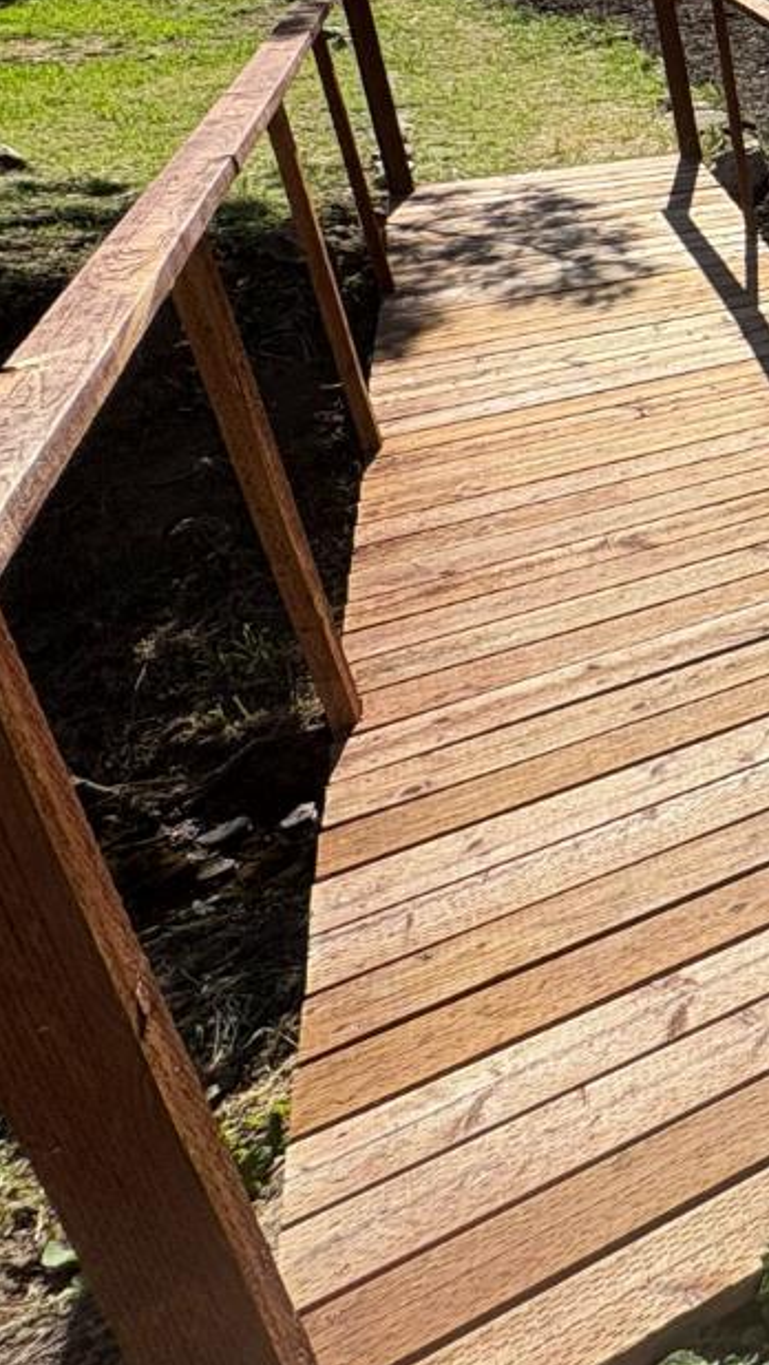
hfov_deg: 19.0
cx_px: 1547
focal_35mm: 37
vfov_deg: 49.9
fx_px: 1340
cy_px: 222
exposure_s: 1/1256
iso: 50
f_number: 2.2
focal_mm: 2.22
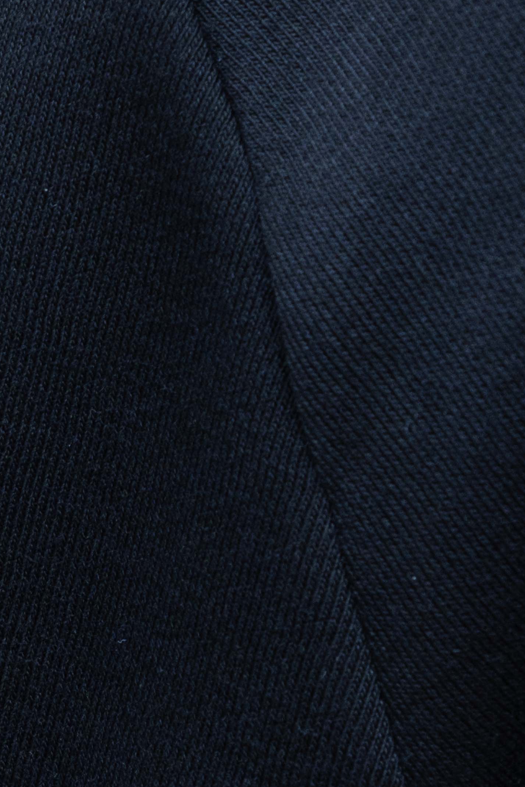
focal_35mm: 238
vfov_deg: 8.6
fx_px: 5205
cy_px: 442
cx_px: -194
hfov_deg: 5.7
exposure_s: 1/200
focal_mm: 85
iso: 400
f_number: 5
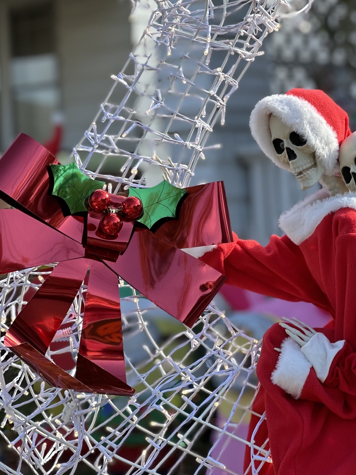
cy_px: 171
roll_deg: +2.4
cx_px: 256
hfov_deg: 12.8
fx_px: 1577
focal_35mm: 115
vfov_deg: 17.1
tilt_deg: +2.7
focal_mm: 9
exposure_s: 1/162
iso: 25
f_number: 2.8
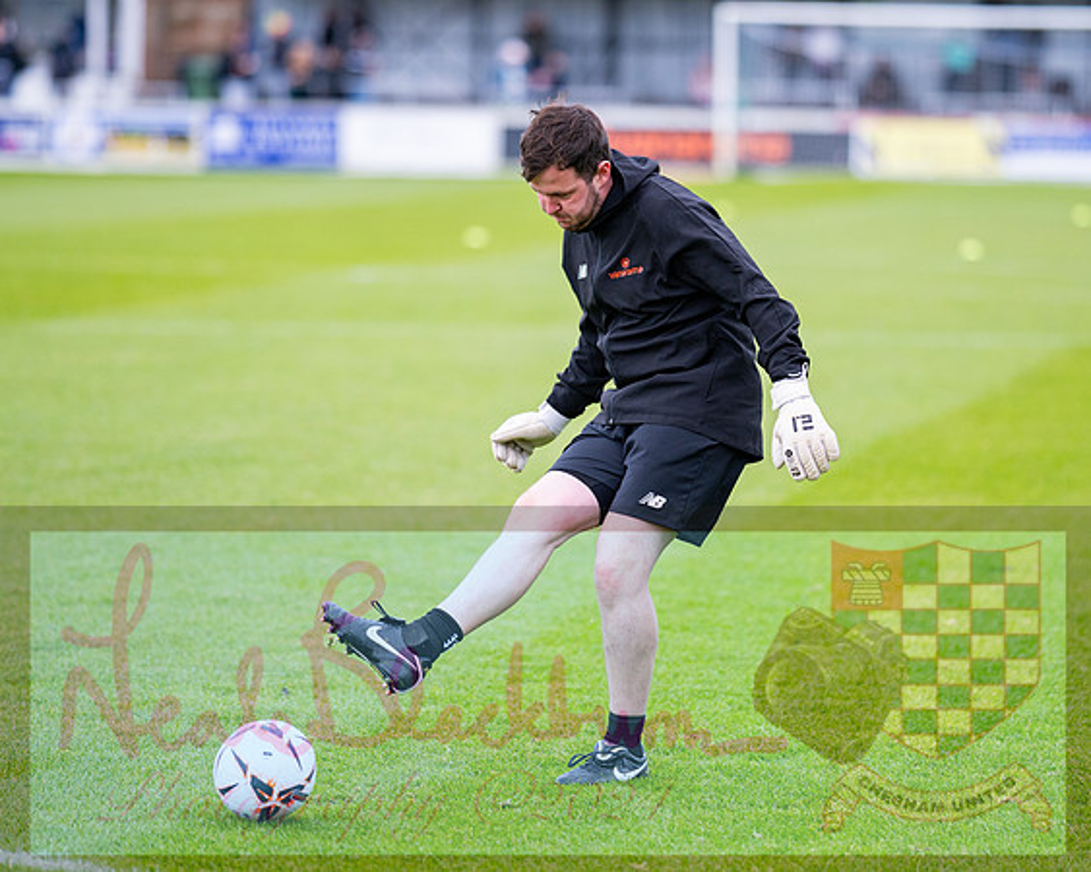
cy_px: 410
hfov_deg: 10.0
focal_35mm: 194
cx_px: 624
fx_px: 6249
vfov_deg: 8.0
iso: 400
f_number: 1.8
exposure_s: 1/2000
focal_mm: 135
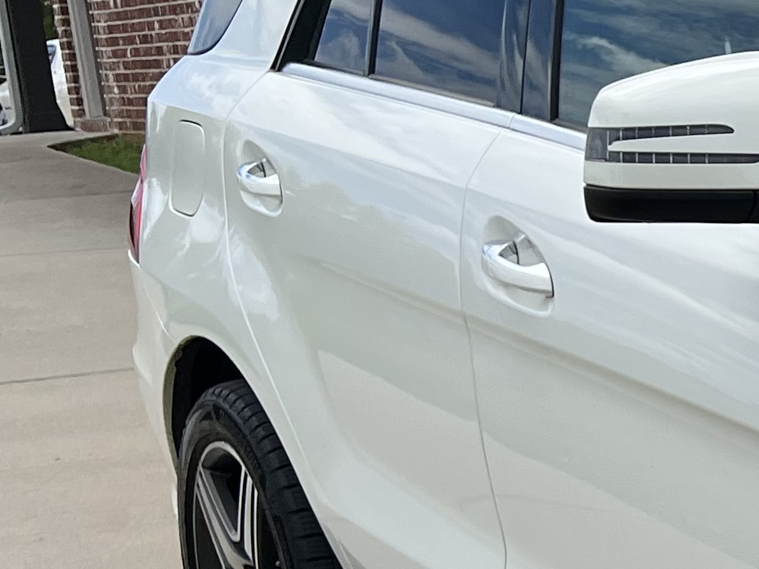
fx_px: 2478
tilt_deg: -13.6
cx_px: 1522
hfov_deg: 14.4
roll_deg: +2.2
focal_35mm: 113
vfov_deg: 12.9
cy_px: 629
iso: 50
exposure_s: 1/7463
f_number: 1.5
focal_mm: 5.7
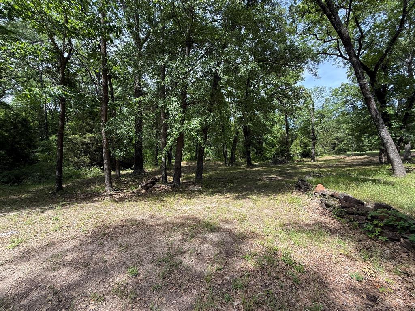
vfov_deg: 85.7
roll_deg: -0.7
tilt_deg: +0.2
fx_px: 168
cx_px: 208
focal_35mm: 14
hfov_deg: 102.1
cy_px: 156
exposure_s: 1/310
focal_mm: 2.22
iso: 50
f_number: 2.2
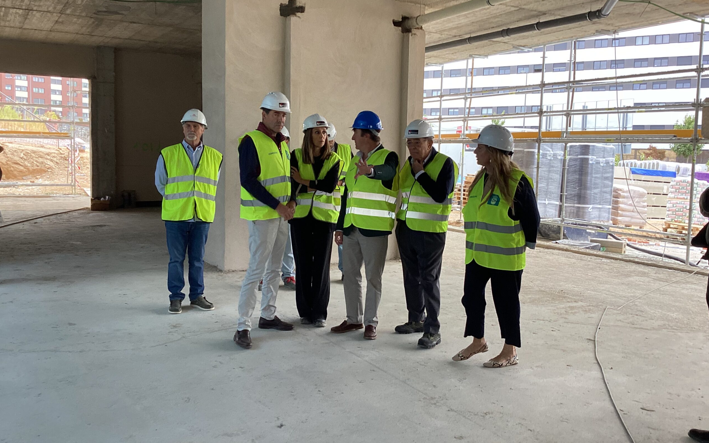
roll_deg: -1.2
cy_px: 199
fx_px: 638
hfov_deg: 58.1
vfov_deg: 38.3
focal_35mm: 33
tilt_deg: -8.1
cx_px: 354
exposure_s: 1/100
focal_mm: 3.3
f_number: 2.4
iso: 64
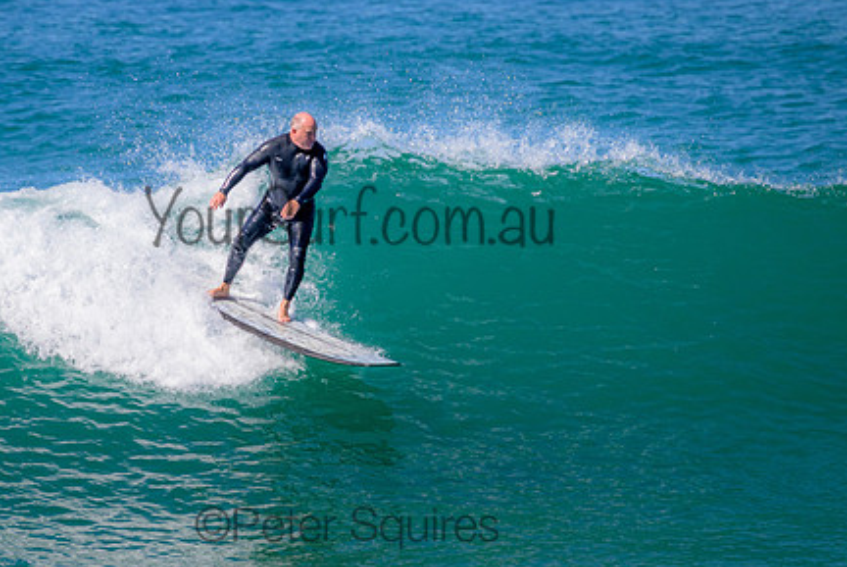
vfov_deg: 1.3
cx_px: 347
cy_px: 199
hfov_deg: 1.9
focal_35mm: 1073
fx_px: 25270
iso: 800
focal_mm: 800
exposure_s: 1/1000
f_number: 11
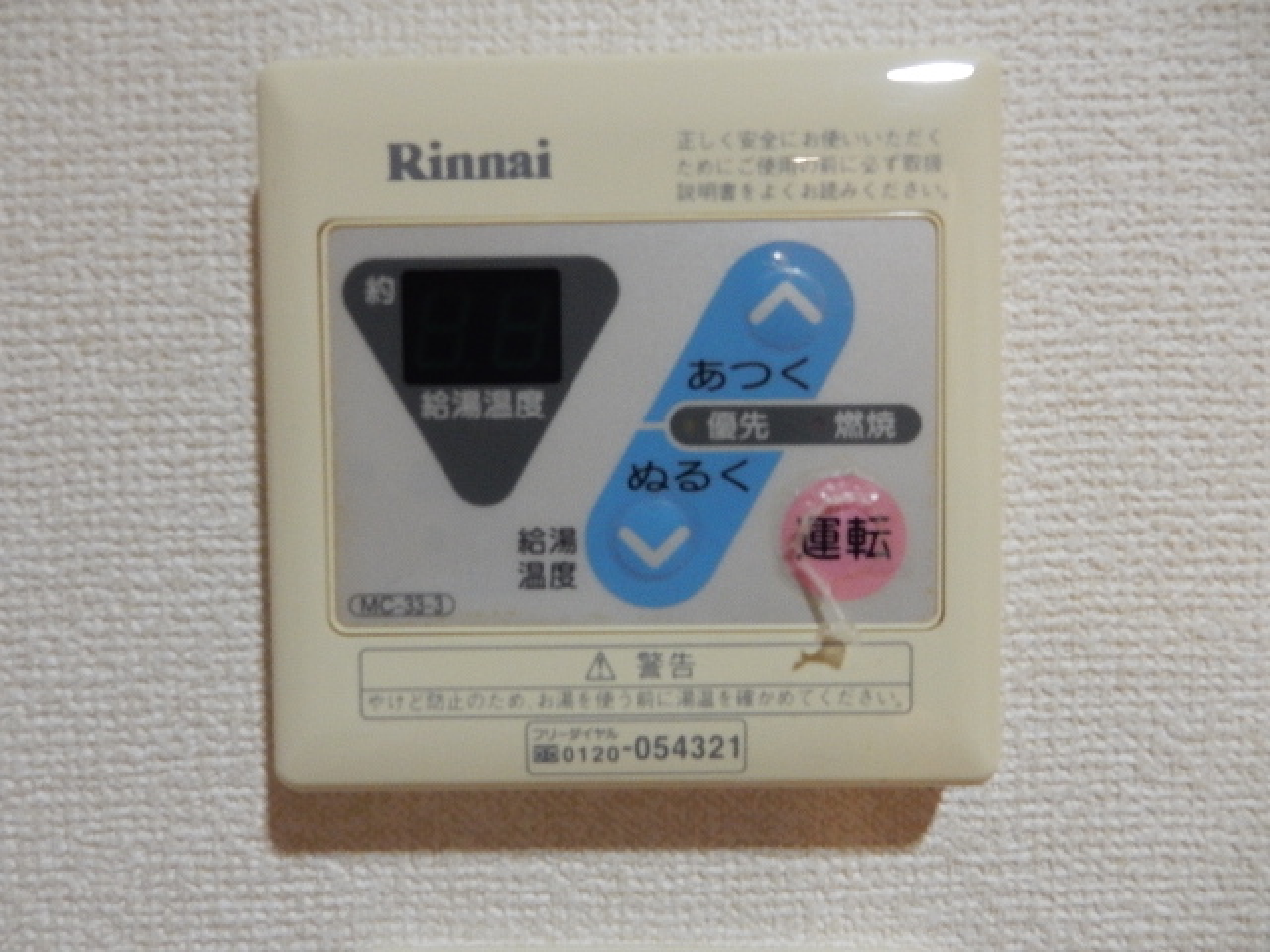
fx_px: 917
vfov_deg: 54.9
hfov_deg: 69.4
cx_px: 635
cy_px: 476
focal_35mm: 25
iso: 400
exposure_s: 1/20
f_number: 3.7
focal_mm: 4.5
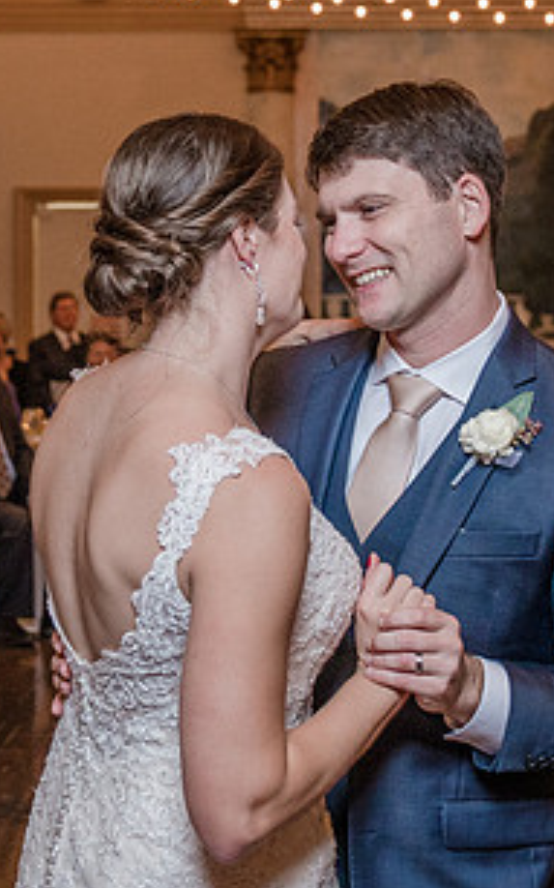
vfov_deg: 20.9
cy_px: 249
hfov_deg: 13.2
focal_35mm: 99
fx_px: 2394
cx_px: 313
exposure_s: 1/100
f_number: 4
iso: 2000
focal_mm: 37
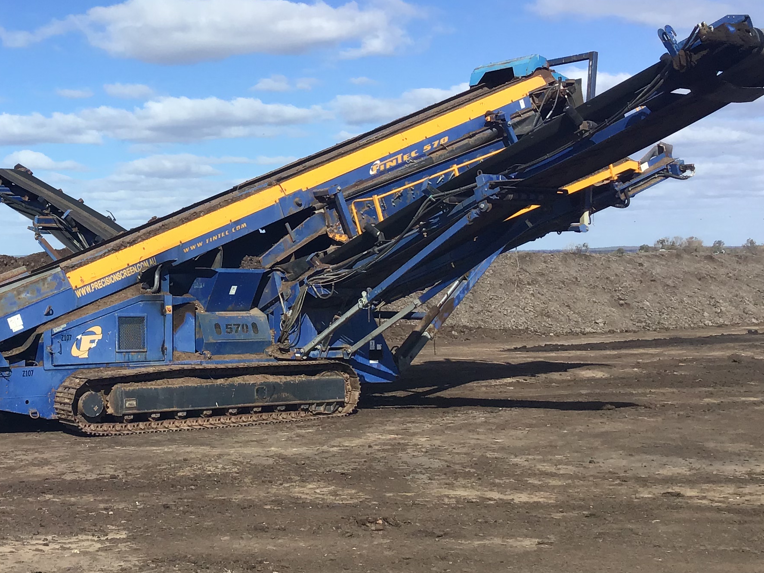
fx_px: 1258
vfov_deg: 25.6
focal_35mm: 57
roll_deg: +1.8
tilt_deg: +0.2
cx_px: 173
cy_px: 250
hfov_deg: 33.0
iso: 25
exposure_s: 1/1567
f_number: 2.4
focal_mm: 3.3
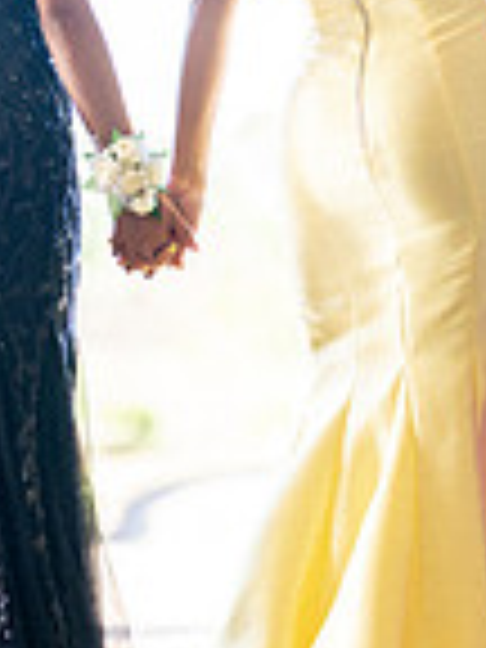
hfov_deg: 6.1
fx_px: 4511
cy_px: 181
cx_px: 597
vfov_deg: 8.2
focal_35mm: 241
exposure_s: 1/640
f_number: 1.3
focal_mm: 50
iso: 160
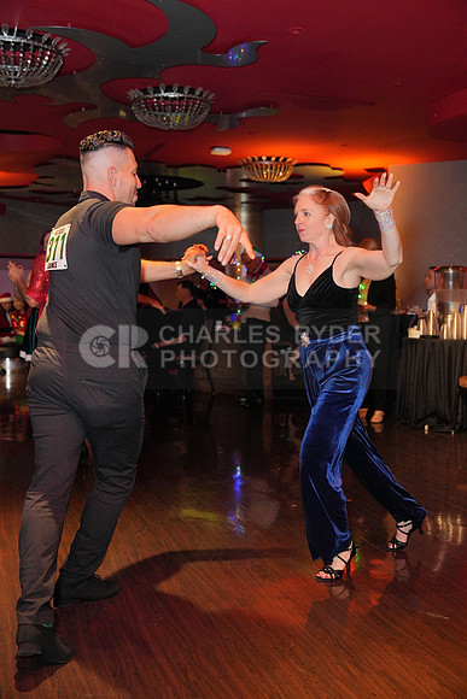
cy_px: 350
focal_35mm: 37
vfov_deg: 51.9
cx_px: 234
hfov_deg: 36.0
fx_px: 719
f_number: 4
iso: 4000
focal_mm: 37
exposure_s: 1/200
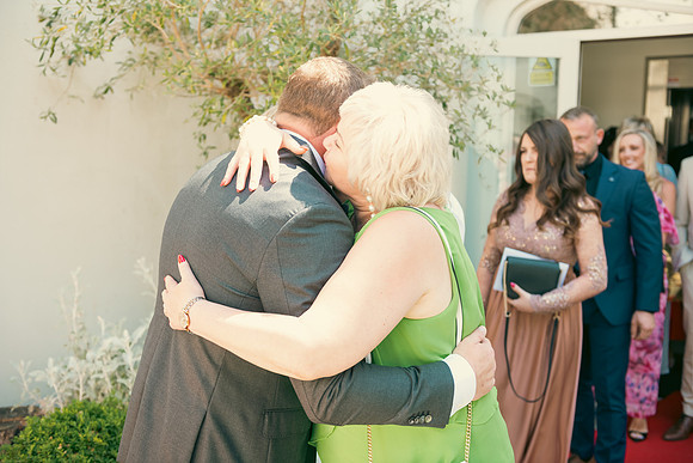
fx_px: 770
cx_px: 346
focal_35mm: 40
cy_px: 232
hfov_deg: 48.4
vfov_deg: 33.4
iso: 160
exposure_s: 1/250
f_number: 3.5
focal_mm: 40
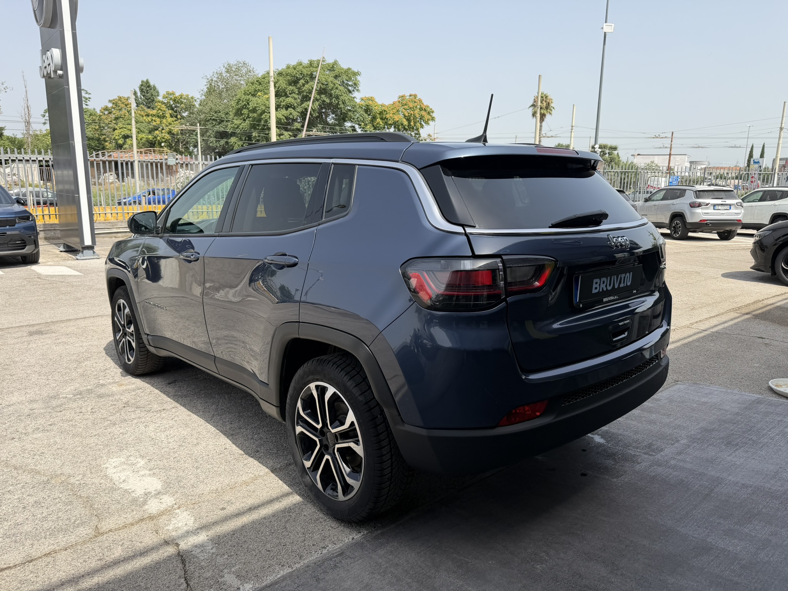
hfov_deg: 71.6
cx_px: 394
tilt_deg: -11.8
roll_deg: -1.9
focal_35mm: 24
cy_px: 296
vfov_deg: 56.8
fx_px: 546
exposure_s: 1/2525
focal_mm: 6.76
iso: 80
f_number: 1.78
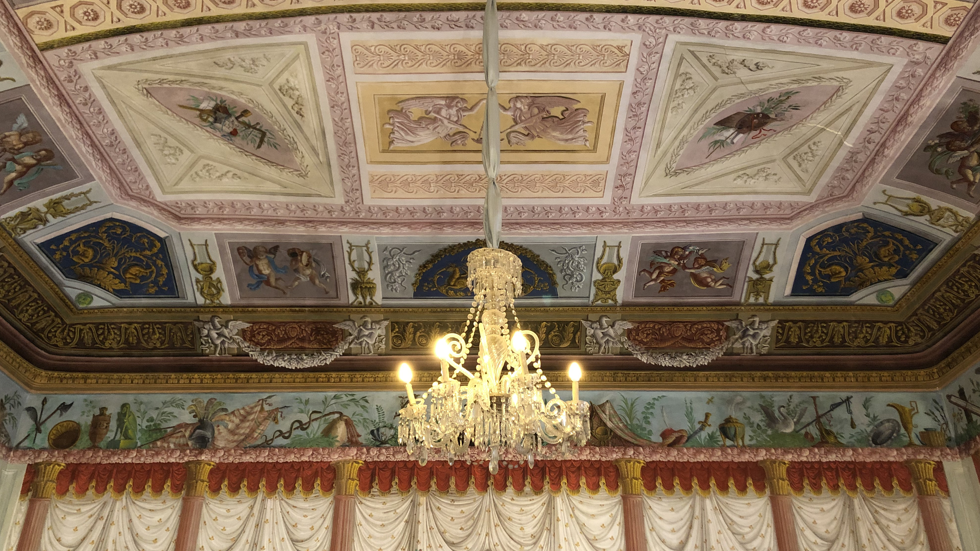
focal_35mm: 31
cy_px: 330
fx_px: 806
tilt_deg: +26.6
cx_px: 487
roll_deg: +1.1
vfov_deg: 37.6
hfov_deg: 62.6
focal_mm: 4
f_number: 1.8
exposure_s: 1/9
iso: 100
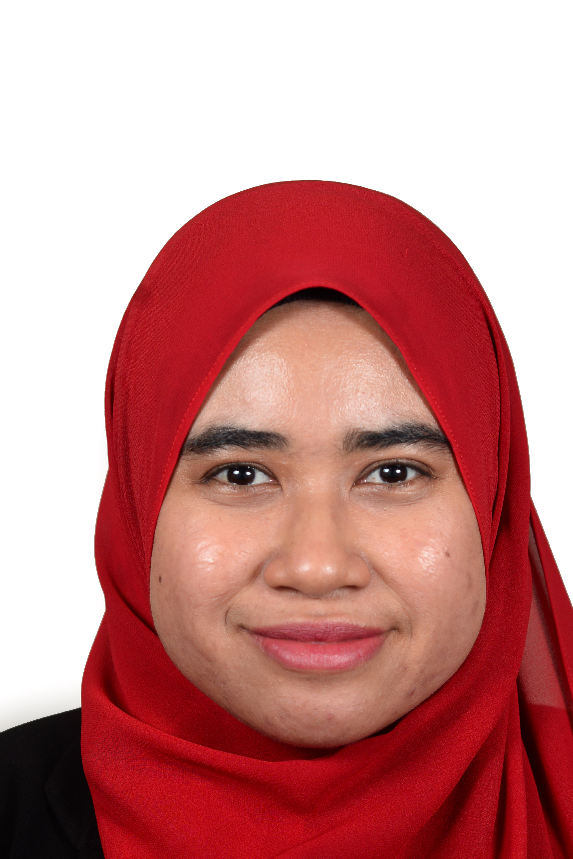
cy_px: 619
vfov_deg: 26.7
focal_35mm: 75
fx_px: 1789
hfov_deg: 18.2
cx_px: 309
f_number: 5.6
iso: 250
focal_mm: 50
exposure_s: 1/125
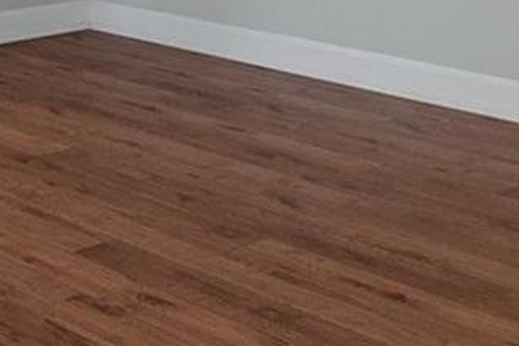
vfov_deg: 13.9
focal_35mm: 90
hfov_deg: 22.1
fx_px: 1297
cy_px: -231
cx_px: 60
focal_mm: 12
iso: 250
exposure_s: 1
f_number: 8
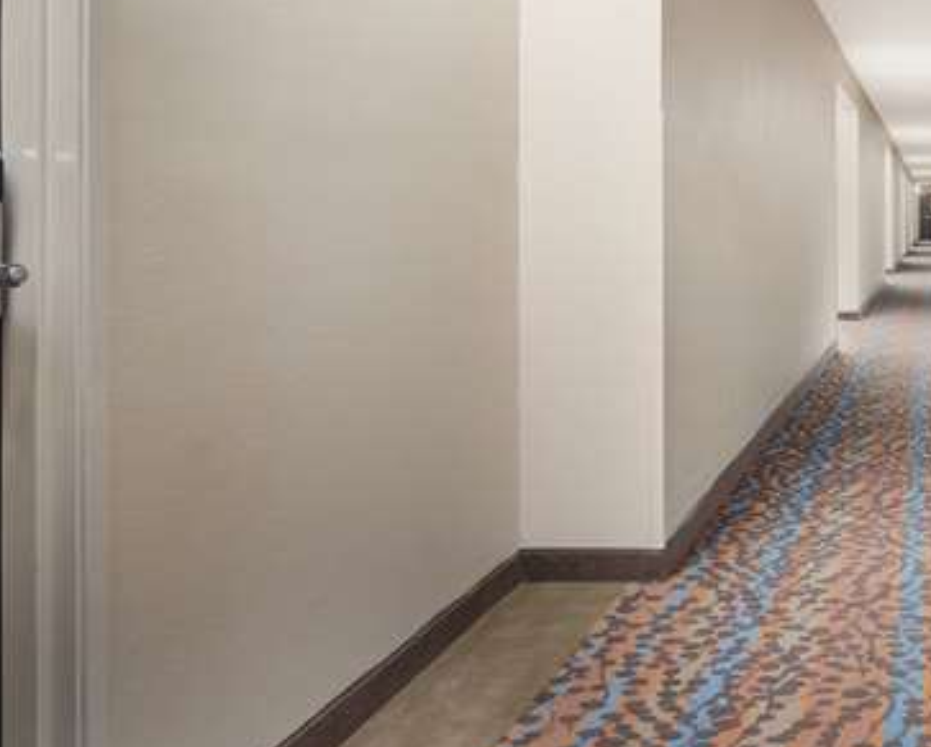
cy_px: 216
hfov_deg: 42.6
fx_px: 1020
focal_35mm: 37
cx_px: 922
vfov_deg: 39.4
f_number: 8
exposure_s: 1.6
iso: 250
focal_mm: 14
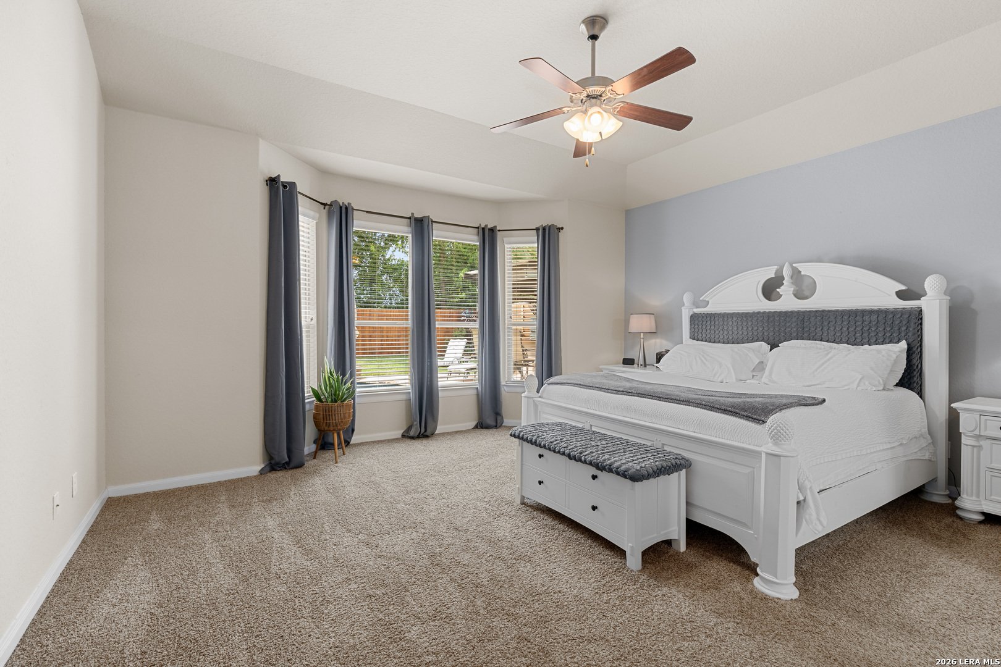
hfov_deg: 96.7
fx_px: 445
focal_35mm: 16
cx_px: 500
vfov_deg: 73.7
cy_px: 334
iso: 320
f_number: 7.1
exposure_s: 1/4
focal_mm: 16
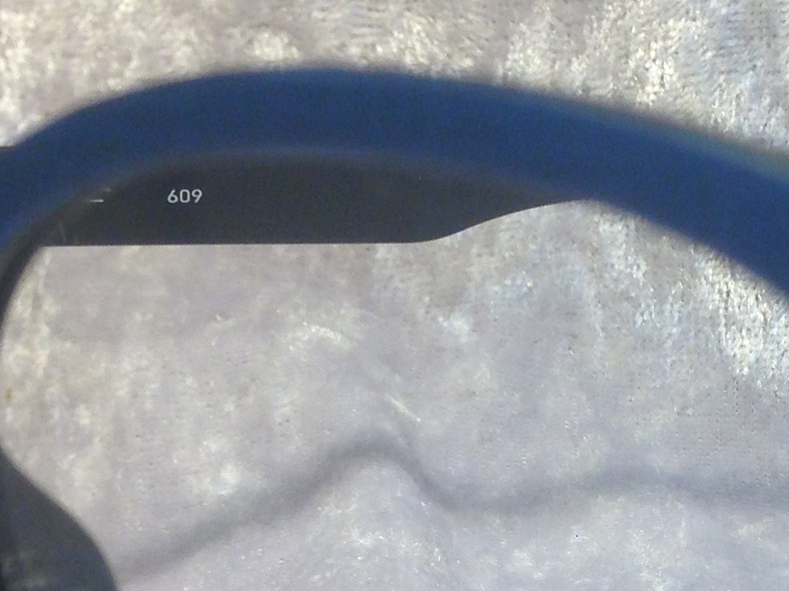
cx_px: 678
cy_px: 679
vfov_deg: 12.6
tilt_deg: -10.0
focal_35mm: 115
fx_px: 2620
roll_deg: +0.1
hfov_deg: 16.9
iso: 64
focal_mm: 4.12
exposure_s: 1/100
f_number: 2.4
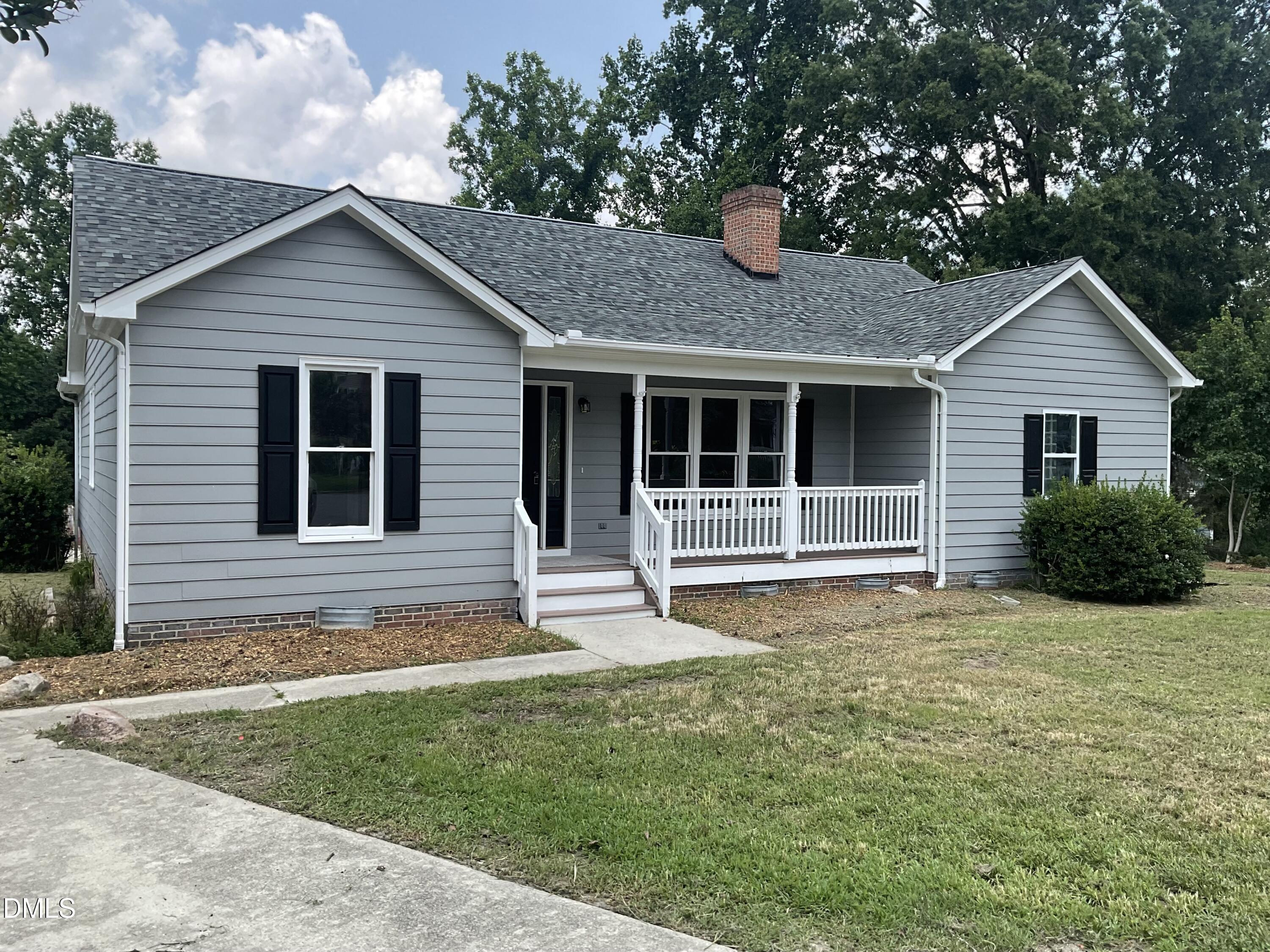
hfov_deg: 61.7
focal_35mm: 29
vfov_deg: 48.2
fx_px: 1064
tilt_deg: -0.3
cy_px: 476
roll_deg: +0.4
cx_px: 635
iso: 16
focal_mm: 3
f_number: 1.8
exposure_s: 1/978
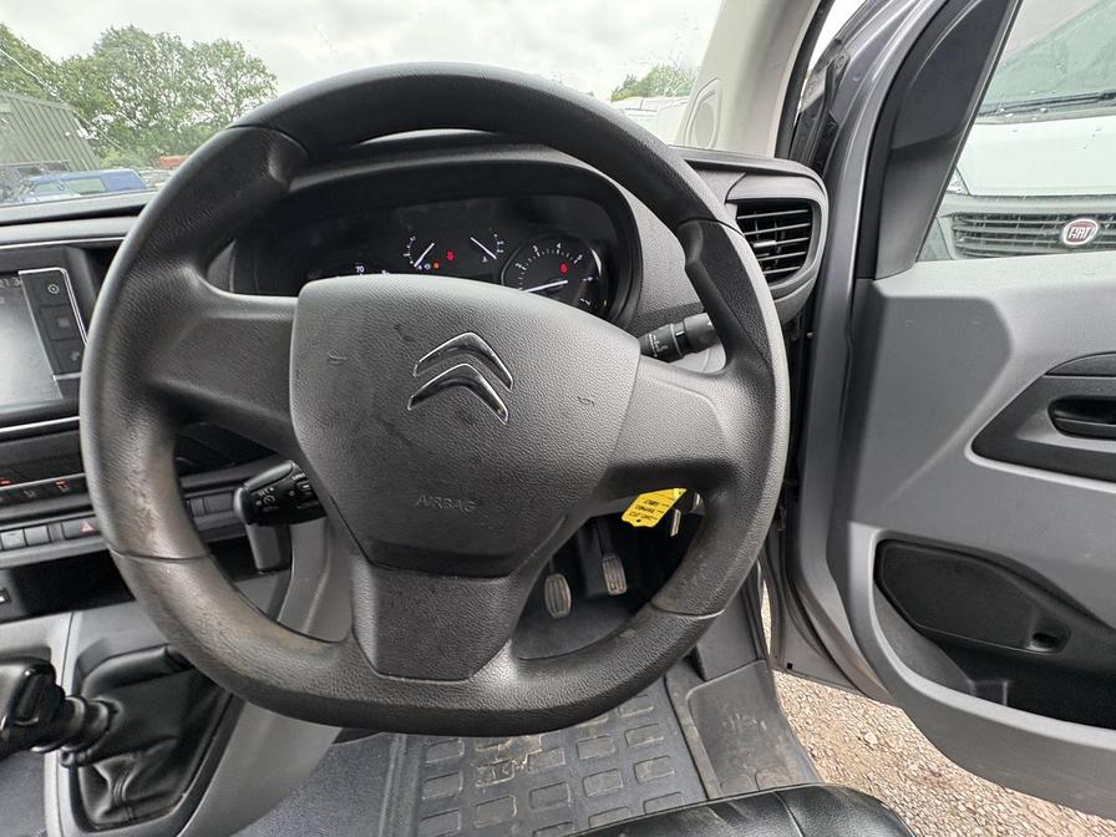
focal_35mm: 14
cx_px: 558
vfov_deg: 85.7
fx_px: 451
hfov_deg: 102.1
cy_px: 418
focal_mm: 2.22
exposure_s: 1/99
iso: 160
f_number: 2.2
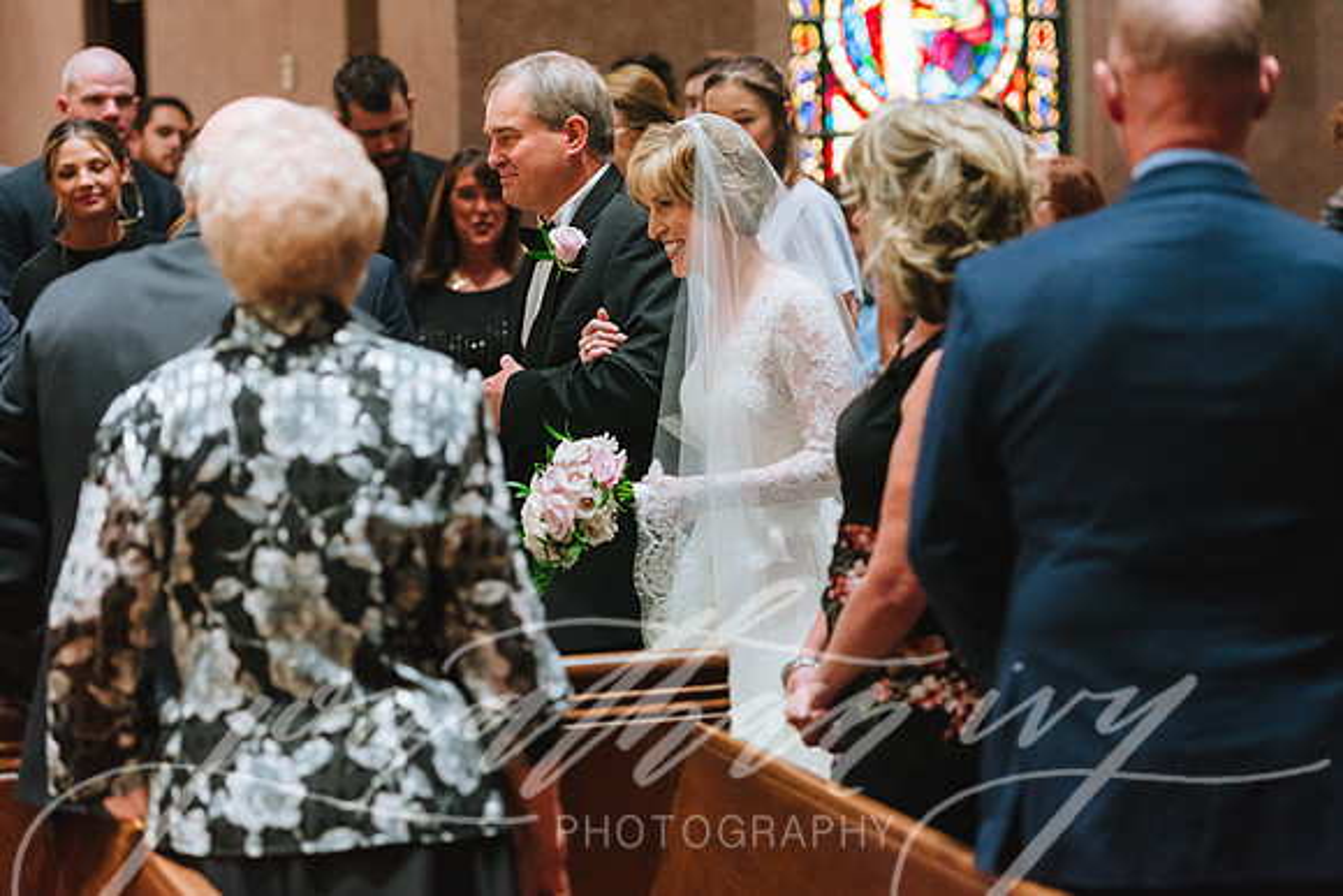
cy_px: 448
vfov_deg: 13.4
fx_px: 3806
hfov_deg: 20.0
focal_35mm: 102
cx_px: 672
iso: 4000
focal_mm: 102
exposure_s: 1/160
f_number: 2.8
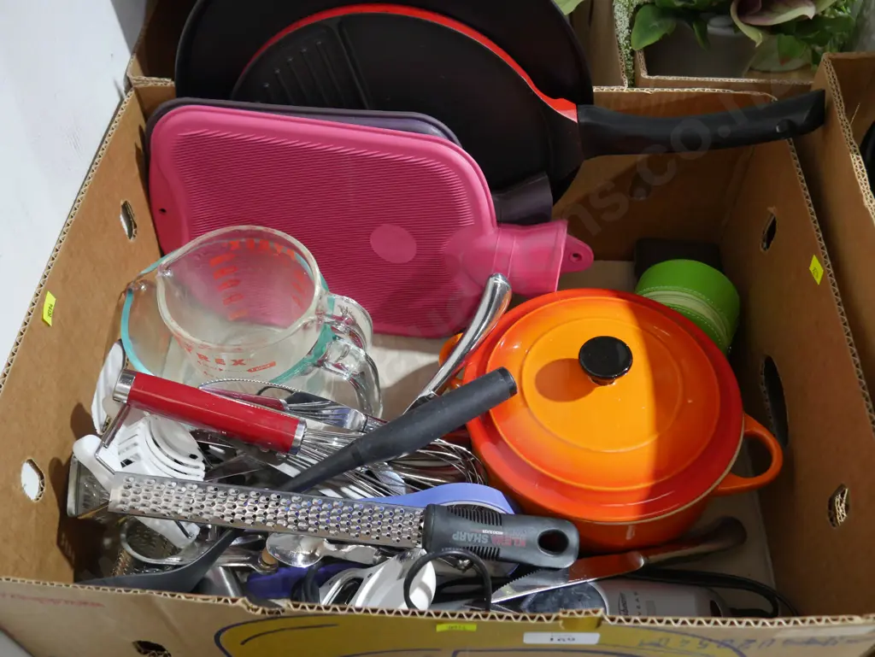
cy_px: 328
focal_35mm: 34
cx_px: 438
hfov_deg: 53.9
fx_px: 860
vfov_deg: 41.8
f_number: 4
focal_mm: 17
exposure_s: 1/60
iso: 2000
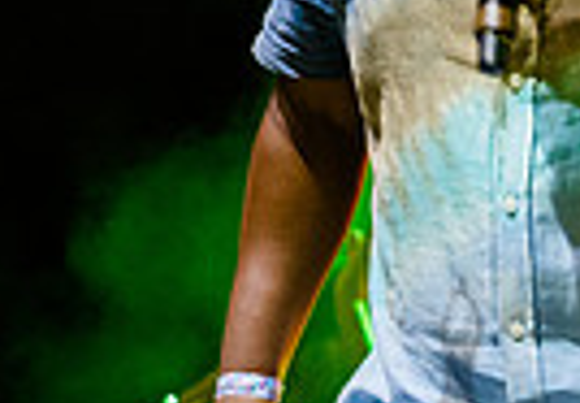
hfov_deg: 7.0
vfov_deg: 4.8
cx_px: 623
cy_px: -177
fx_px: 4748
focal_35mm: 291
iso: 3200
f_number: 3.5
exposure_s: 1/250
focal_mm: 58
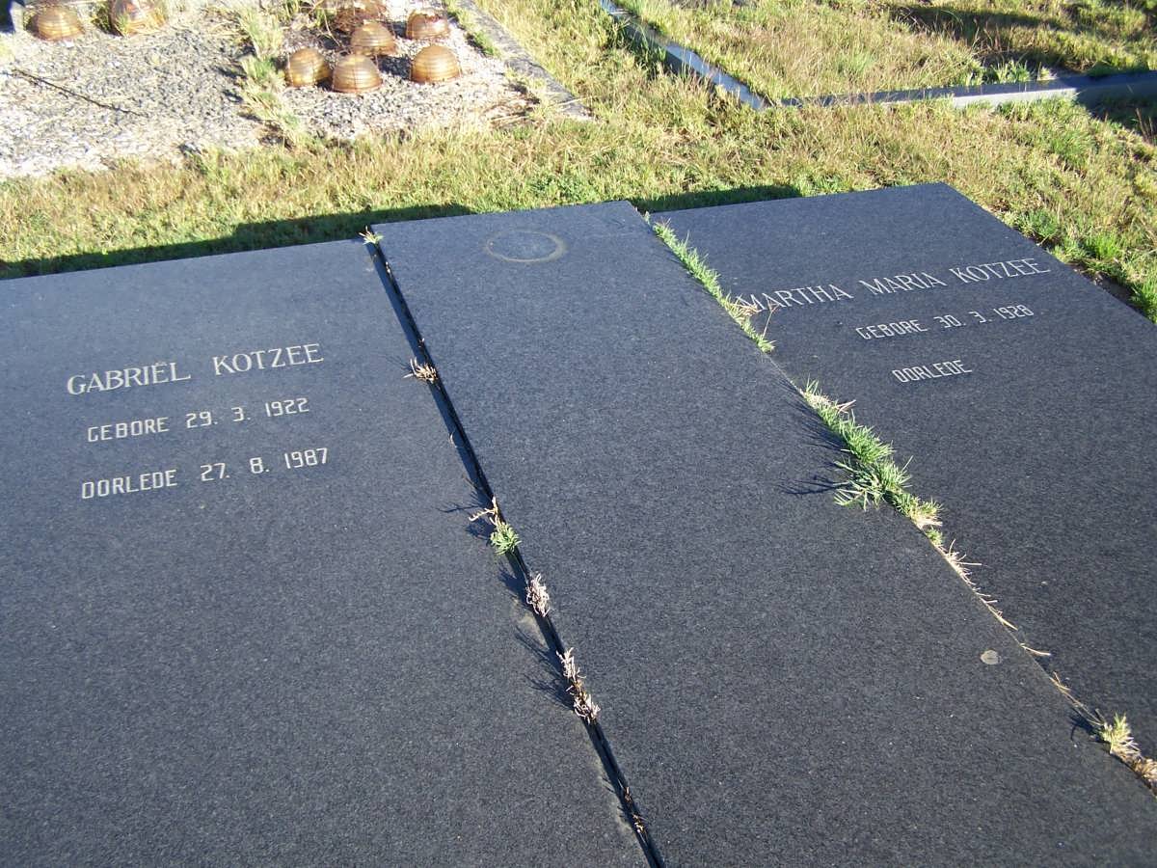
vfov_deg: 37.7
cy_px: 434
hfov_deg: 49.0
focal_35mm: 38
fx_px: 1270
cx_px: 578
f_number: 2.8
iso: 80
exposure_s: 1/350
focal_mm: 6.3
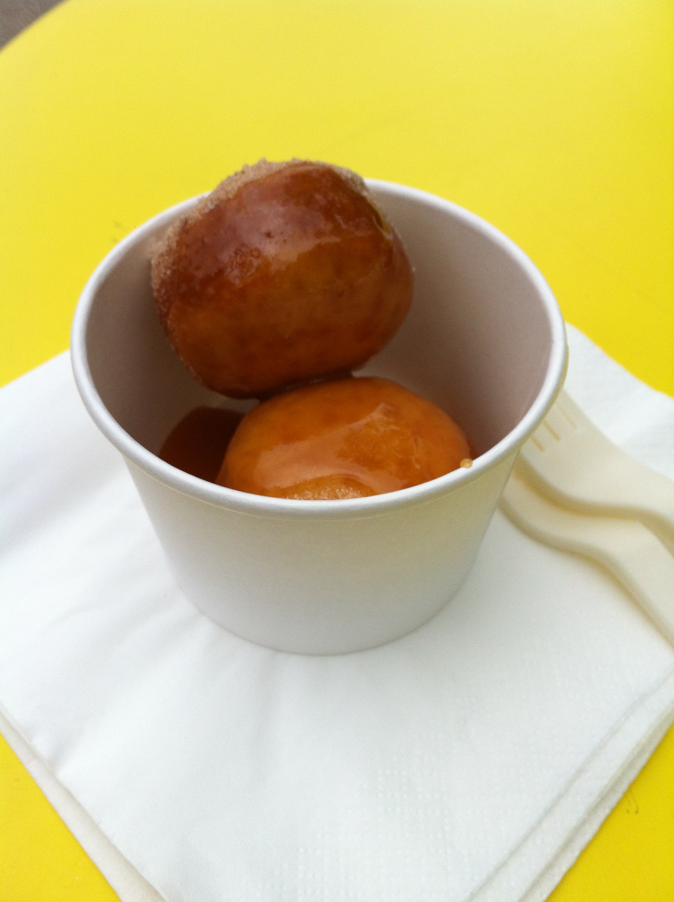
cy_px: 451
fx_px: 911
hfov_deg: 40.6
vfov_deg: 52.7
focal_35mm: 35
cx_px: 337
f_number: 2.8
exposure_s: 1/862
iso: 80
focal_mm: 3.85
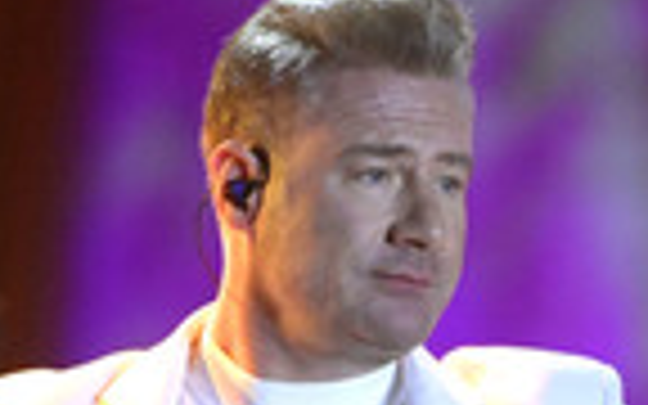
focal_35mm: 1591
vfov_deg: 0.8
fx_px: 28097
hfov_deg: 1.3
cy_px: 616
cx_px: 601
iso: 12800
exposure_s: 1/640
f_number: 5.6
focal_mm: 500
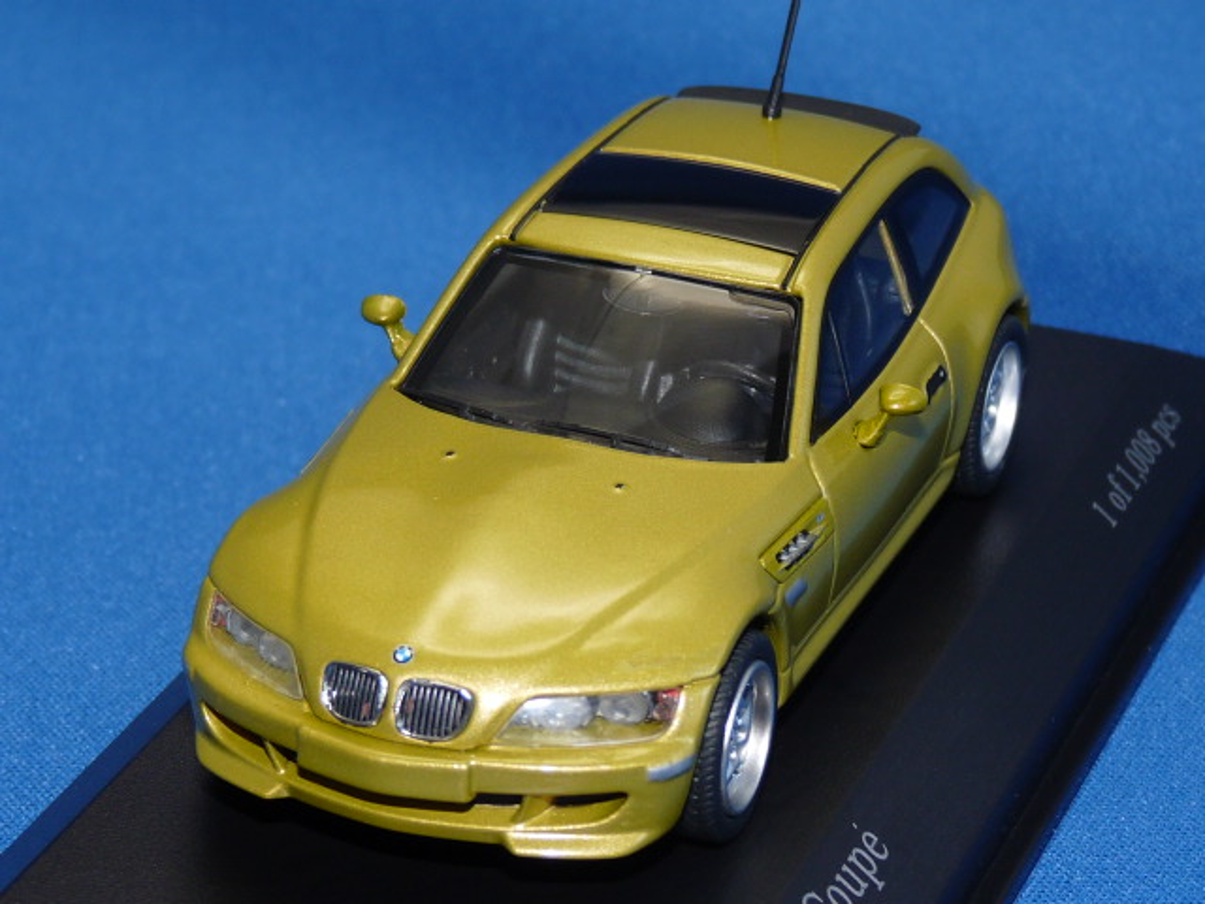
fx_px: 4282
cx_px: 602
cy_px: 452
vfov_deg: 12.0
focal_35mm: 123
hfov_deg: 16.0
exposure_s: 1/40
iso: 100
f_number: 3.4
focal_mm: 12.4
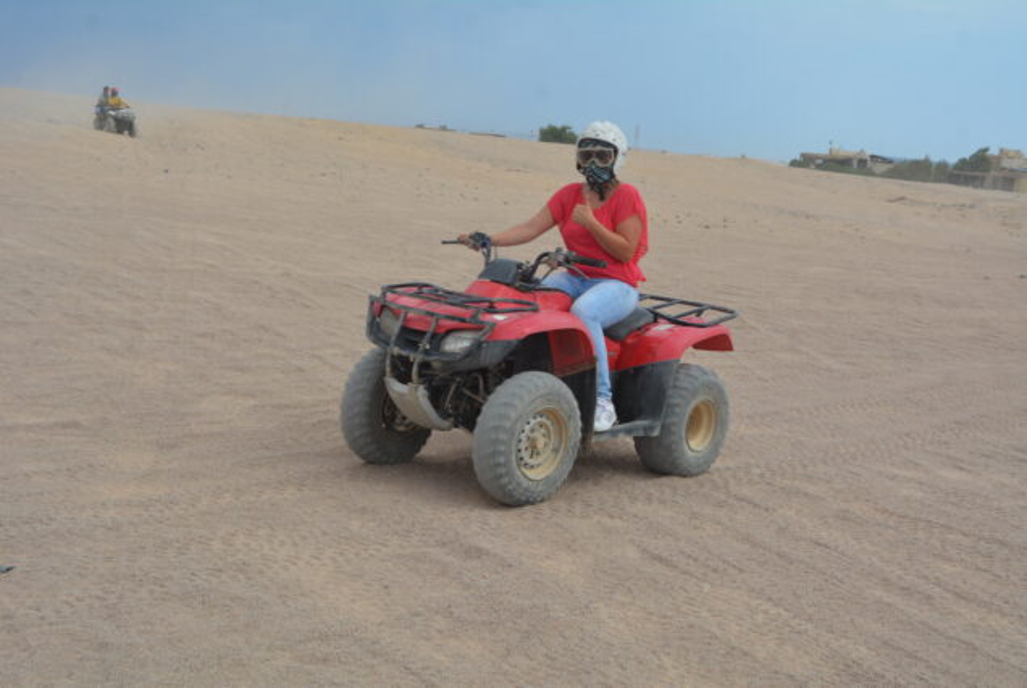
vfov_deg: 29.0
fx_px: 1328
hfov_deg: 42.3
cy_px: 344
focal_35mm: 46
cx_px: 514
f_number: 8
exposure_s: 1/250
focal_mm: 31
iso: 110
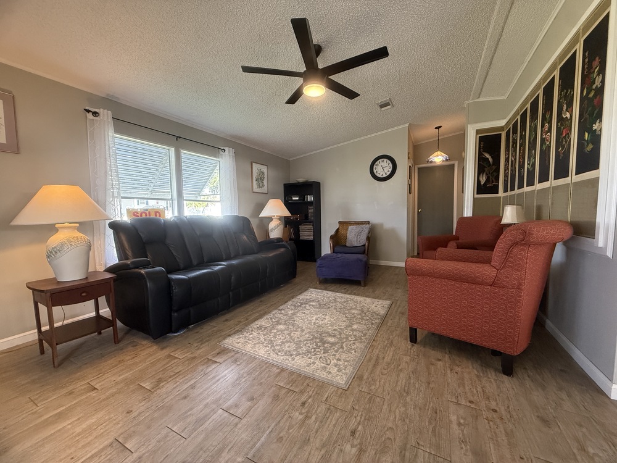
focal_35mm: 14
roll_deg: +1.1
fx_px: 250
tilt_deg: -3.6
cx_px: 308
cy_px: 232
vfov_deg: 85.7
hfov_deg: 102.1
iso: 500
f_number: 2.2
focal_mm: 2.22
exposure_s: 1/120
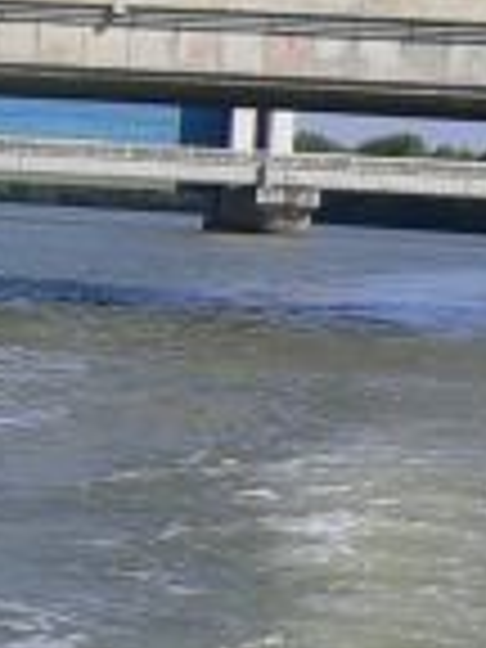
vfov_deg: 10.1
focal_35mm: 195
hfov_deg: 6.8
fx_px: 3650
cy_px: 212
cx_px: -1040
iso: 80
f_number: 5.6
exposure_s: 1/400
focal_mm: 5.8
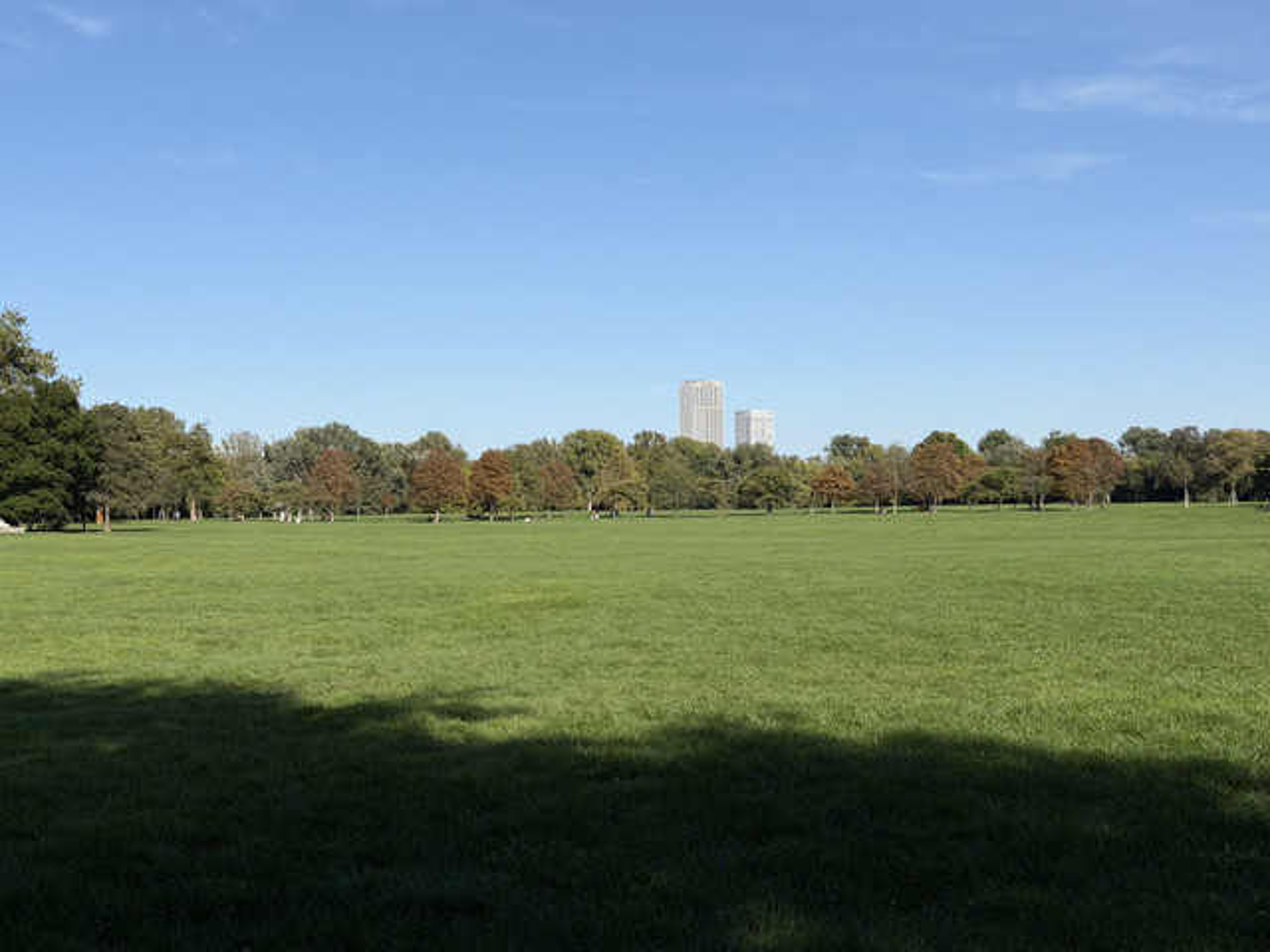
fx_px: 1761
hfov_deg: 39.7
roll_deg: +1.0
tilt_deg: +1.3
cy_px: 476
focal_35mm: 48
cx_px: 635
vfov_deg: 30.3
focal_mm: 6.76
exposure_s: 1/8772
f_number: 1.78
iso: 80
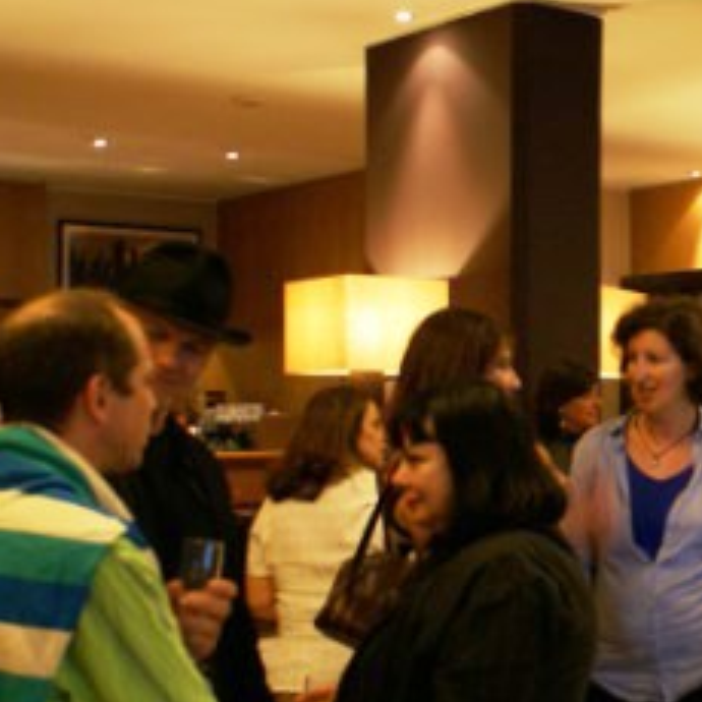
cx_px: 681
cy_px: 433
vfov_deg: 26.8
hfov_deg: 25.7
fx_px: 1468
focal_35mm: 64
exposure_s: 1/20
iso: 400
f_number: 3.5
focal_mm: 18
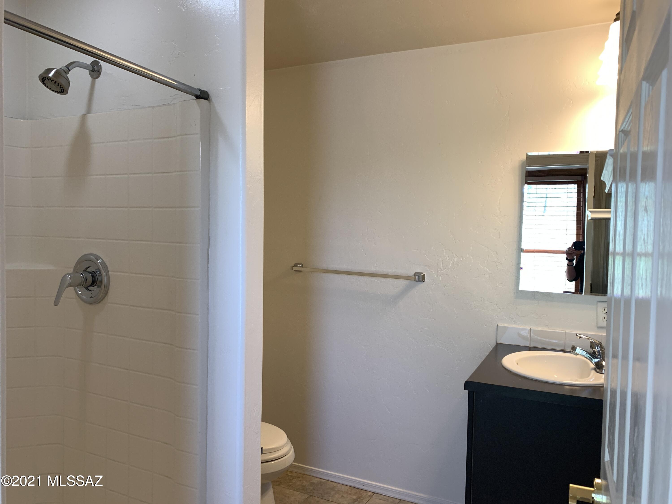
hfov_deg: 67.3
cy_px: 252
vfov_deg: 53.1
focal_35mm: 26
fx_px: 505
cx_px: 336
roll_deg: -0.2
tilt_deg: -3.7
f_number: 1.8
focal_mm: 4.25
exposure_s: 1/93
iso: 100
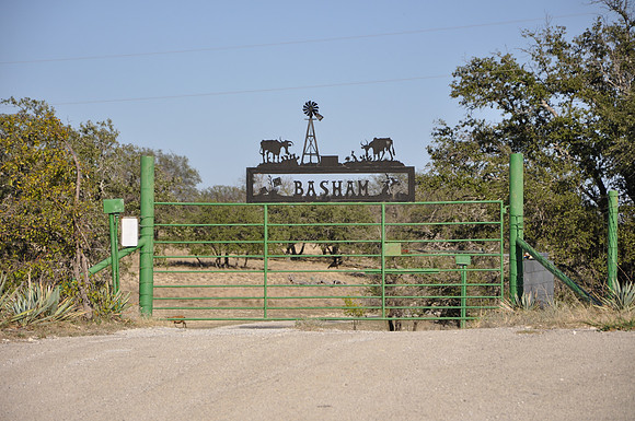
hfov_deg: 13.1
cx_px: 318
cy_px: 210
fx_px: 2774
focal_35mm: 158
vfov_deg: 8.7
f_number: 8
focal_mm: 105
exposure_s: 1/250
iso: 200
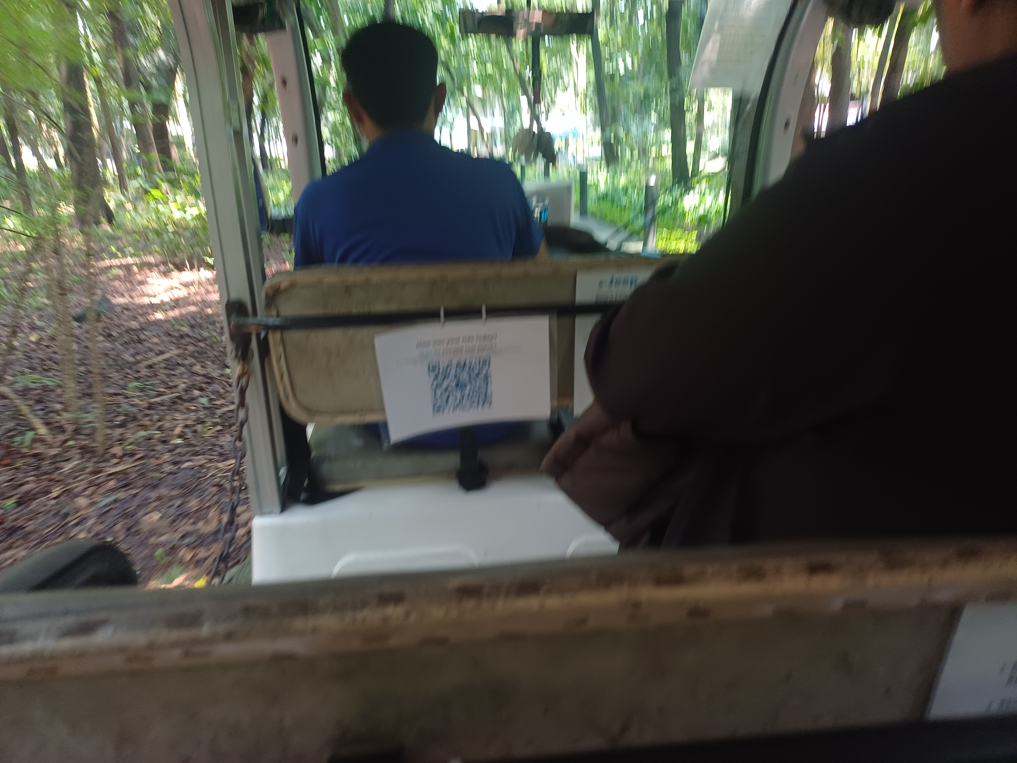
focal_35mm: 25
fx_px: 734
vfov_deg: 54.9
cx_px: 508
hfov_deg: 69.4
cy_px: 382
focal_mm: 4.65
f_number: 1.8
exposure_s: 1/50
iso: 125
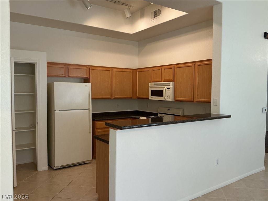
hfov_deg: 61.7
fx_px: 225
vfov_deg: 48.2
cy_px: 100
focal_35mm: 29
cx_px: 134
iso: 100
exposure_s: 1/60
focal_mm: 3
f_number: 1.8
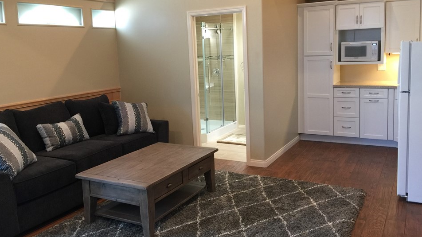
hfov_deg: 58.0
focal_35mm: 34
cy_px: 97
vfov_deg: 34.5
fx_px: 380
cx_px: 206
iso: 64
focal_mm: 4.15
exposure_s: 1/15
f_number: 2.2
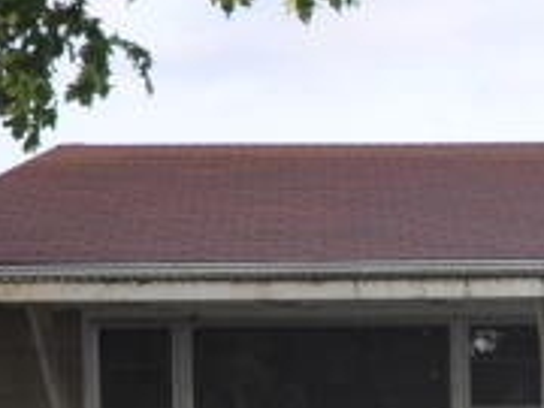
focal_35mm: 185
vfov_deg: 7.9
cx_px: 1154
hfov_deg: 9.8
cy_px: 577
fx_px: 2907
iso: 360
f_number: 5.6
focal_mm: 20
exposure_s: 1/200
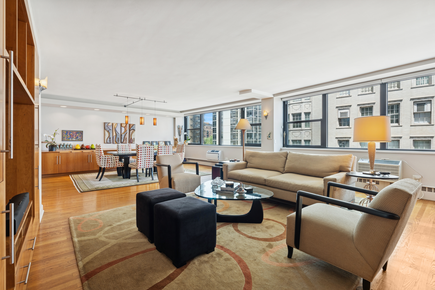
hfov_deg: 96.7
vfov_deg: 73.7
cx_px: 218
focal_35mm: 16
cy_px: 145
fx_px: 193
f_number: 8
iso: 320
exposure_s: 1/60
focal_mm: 16
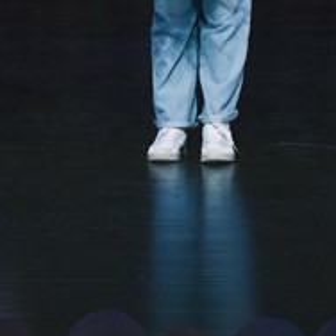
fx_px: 11026
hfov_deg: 1.7
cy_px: -69
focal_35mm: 1004
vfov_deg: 1.7
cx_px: -2
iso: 4000
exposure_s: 1/125
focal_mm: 184.6
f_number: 5.6
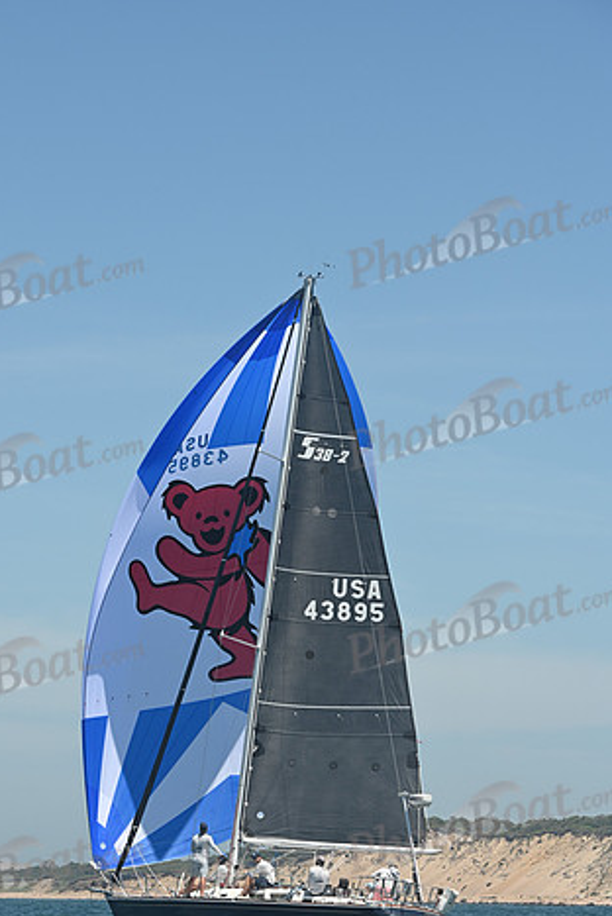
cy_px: 549
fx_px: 3539
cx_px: 246
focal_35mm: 139
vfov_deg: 14.7
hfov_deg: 9.9
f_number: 8
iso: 320
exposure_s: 1/1000
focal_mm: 112
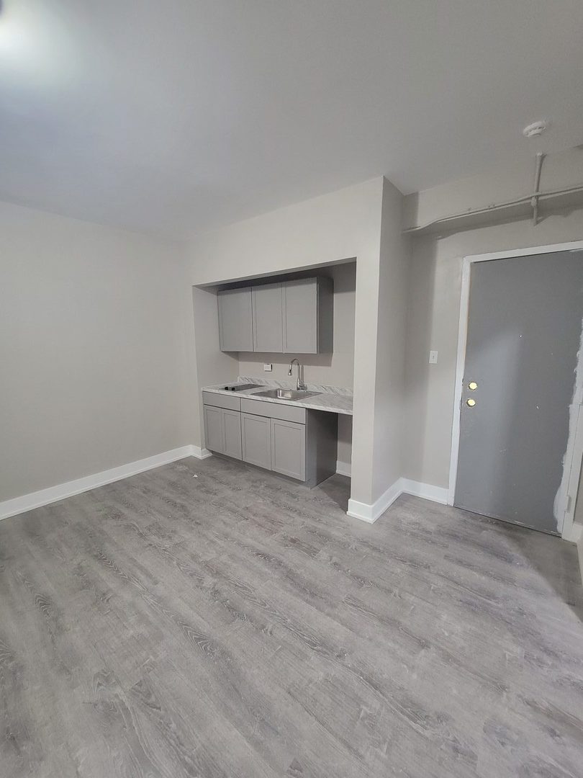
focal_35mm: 13
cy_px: 389
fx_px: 292
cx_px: 292
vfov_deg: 106.2
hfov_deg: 89.9
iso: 500
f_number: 2.2
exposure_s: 1/30
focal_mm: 2.2
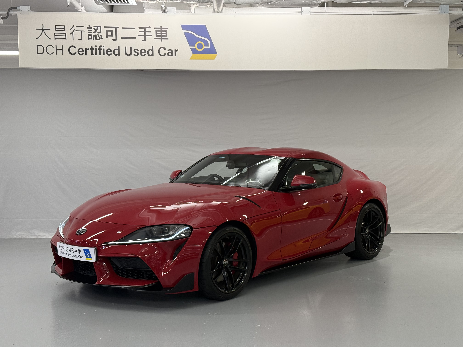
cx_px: 232
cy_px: 174
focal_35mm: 48
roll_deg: +0.7
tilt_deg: -3.1
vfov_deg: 30.3
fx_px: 642
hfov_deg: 39.7
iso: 100
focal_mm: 6.76
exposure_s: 1/98
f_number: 1.78
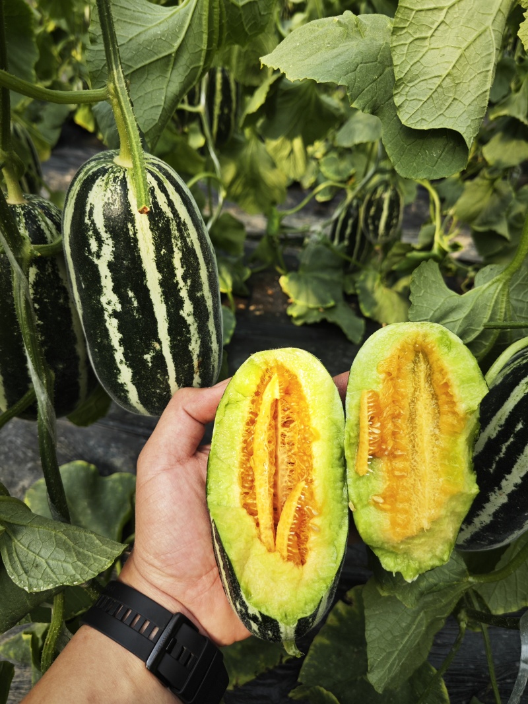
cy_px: 352
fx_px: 468
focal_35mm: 23
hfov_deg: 58.9
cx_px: 264
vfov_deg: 73.9
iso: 50
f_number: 1.8
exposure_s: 1/315
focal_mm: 5.43
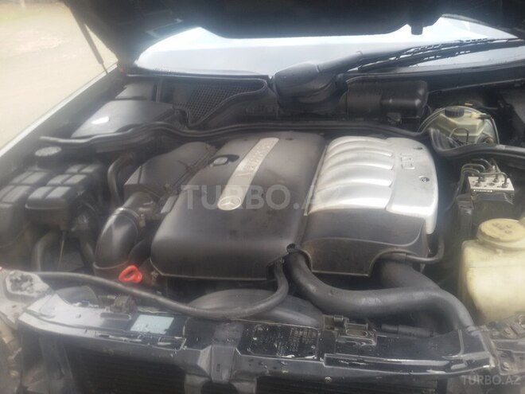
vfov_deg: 45.4
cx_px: 262
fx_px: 470
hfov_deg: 58.4
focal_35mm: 31
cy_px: 197
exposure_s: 1/33
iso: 40
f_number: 2.4
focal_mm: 2.93
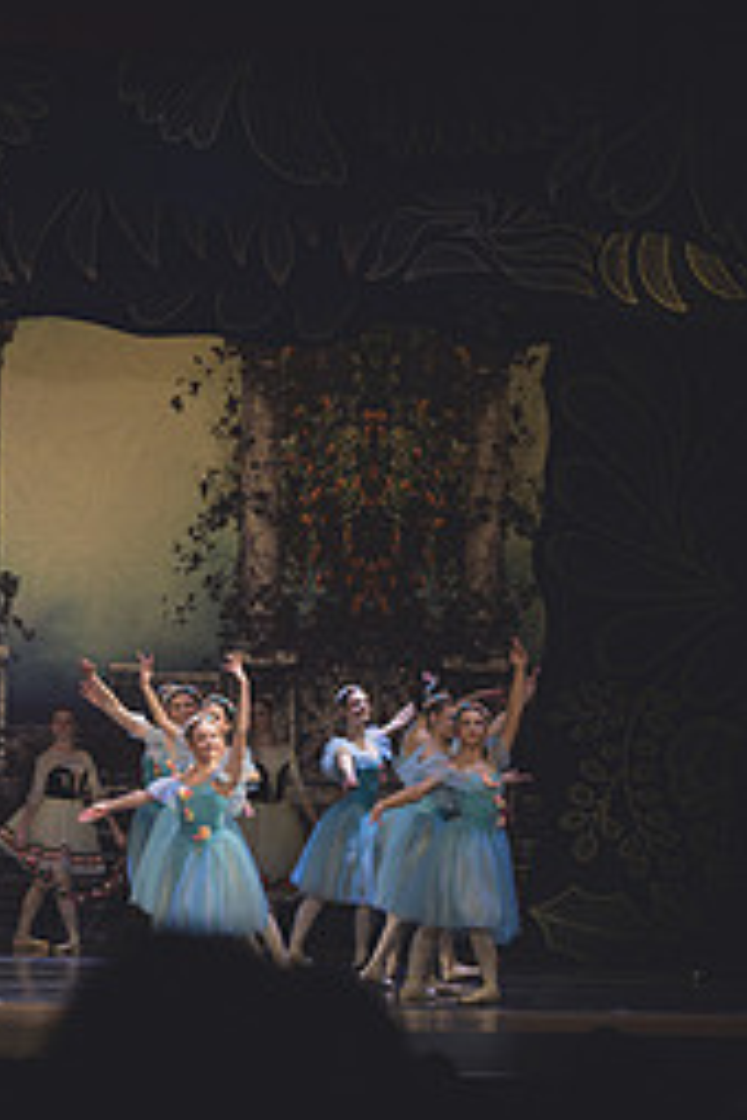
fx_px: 5042
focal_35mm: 162
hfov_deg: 8.3
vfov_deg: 12.7
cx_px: -457
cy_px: 768
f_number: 2.8
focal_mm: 70
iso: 250
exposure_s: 1/320
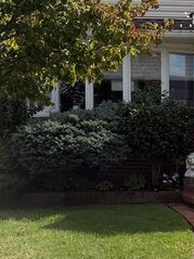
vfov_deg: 28.9
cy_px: 157
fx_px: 501
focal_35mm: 67
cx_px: 269
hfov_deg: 19.7
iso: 80
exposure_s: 1/4673
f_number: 1.78
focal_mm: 6.76
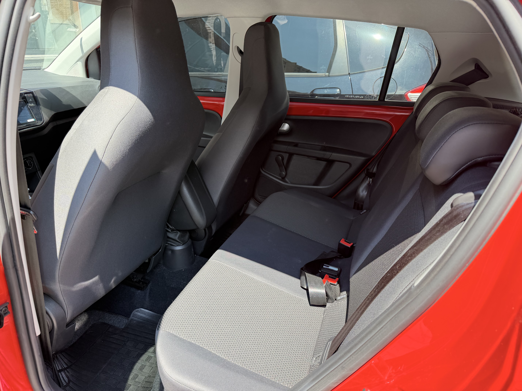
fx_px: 362
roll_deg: -1.6
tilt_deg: -22.3
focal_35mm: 24
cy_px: 196
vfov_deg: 56.8
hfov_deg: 71.6
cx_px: 261
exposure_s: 1/403
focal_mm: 6.76
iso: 80
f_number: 1.78
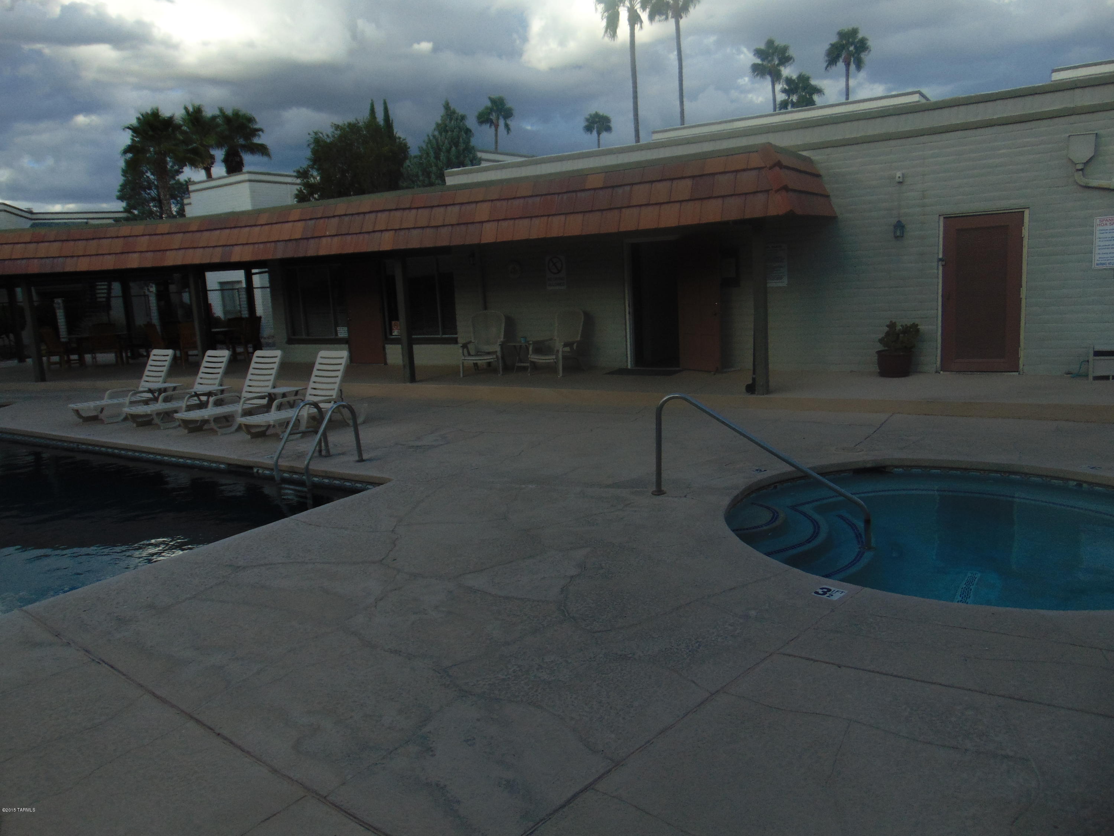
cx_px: 557
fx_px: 805
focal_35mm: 25
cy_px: 418
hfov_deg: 69.4
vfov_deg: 54.9
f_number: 3
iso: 80
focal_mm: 4.5
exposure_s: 1/800
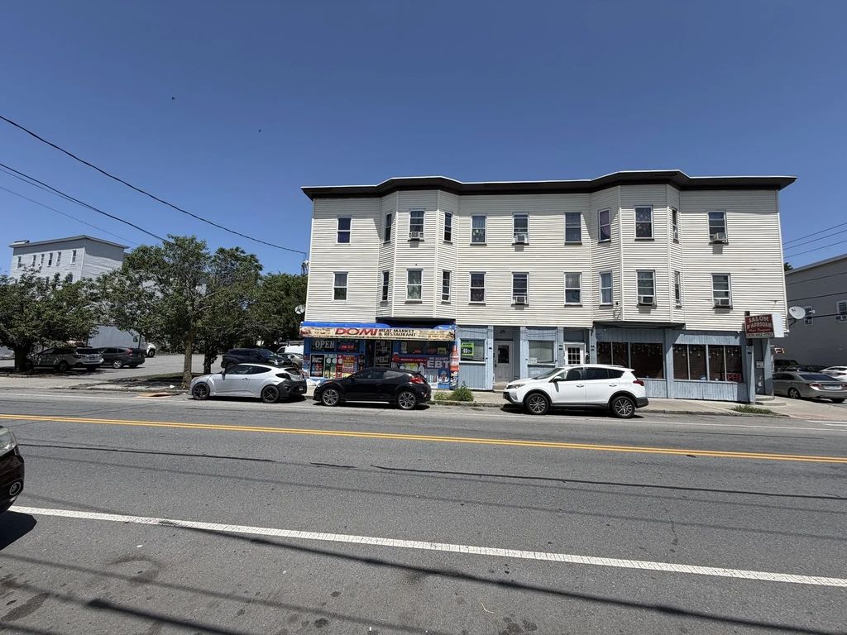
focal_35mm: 14
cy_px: 318
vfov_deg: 85.7
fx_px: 343
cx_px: 424
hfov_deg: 102.1
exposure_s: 1/1068
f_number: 2.2
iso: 20
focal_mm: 2.22
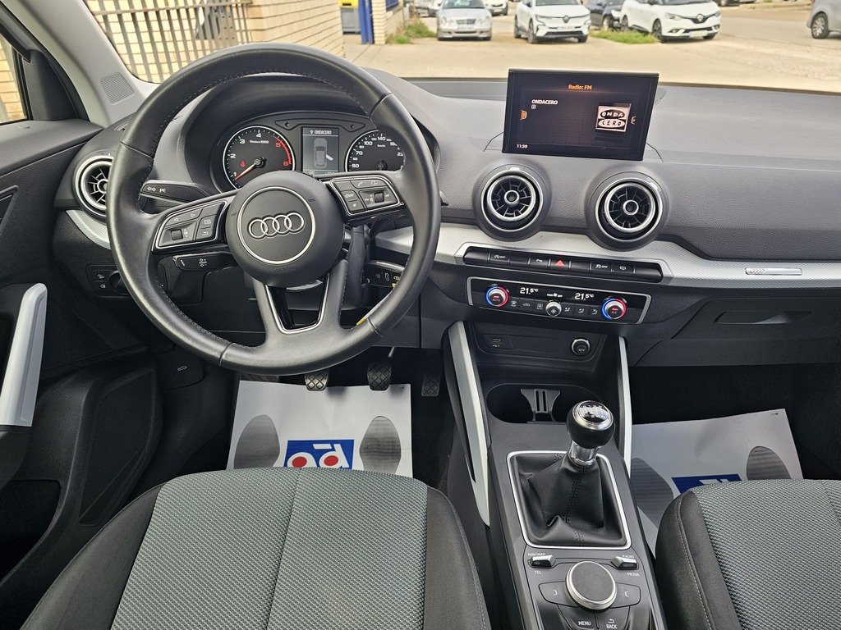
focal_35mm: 23
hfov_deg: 73.9
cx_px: 420
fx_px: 559
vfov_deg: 58.9
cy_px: 315
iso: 80
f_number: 1.7
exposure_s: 1/180
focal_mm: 6.3
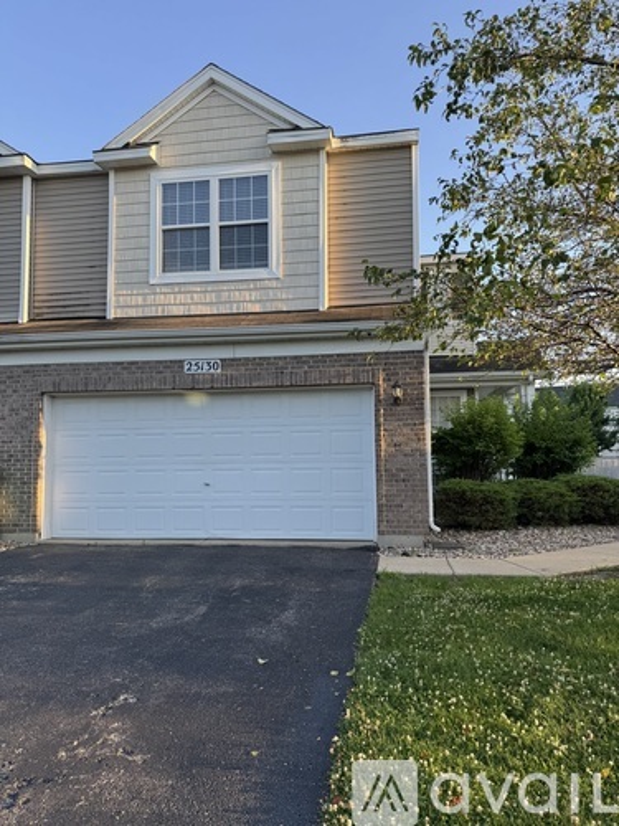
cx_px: 310
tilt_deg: +3.8
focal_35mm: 24
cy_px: 413
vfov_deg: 71.6
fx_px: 572
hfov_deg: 56.8
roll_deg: +0.4
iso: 80
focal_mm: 6.76
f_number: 1.78
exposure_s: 1/615
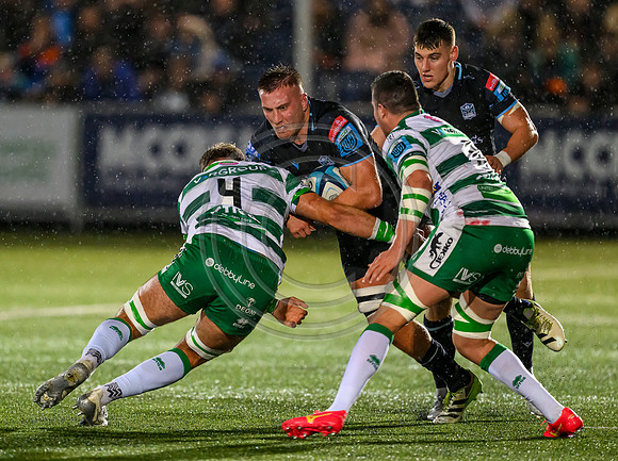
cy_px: 223
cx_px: 248
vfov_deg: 2.7
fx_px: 9951
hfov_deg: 3.6
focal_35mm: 558
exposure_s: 1/1000
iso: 6400
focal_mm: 400
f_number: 3.2
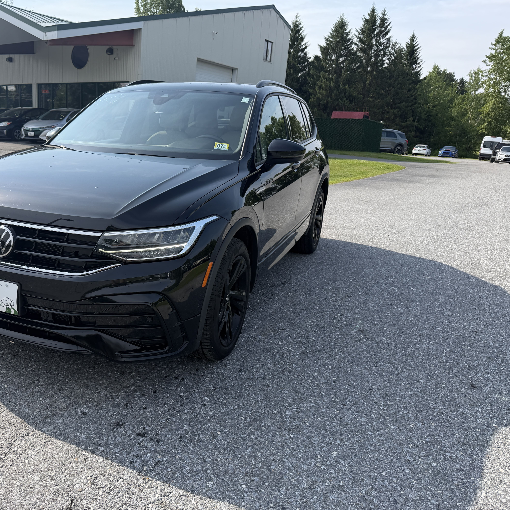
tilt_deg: -15.1
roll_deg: -2.5
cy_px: 256
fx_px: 483
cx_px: 162
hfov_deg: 54.3
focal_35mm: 29
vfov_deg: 55.6
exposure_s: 1/2801
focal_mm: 6.76
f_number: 1.78
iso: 80
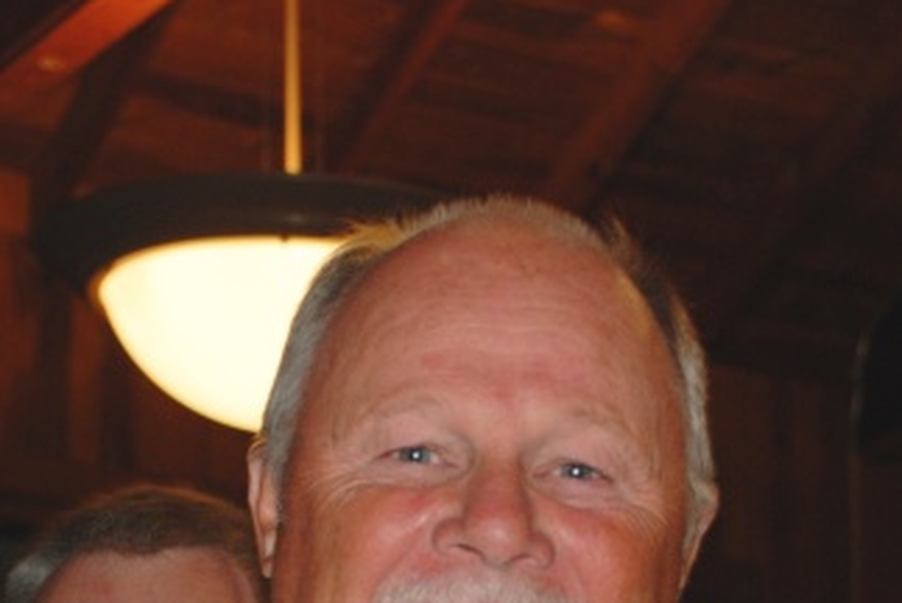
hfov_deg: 14.5
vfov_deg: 9.6
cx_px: 402
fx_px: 3536
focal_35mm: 141
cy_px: 699
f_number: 4.5
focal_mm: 38
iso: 200
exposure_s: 1/60
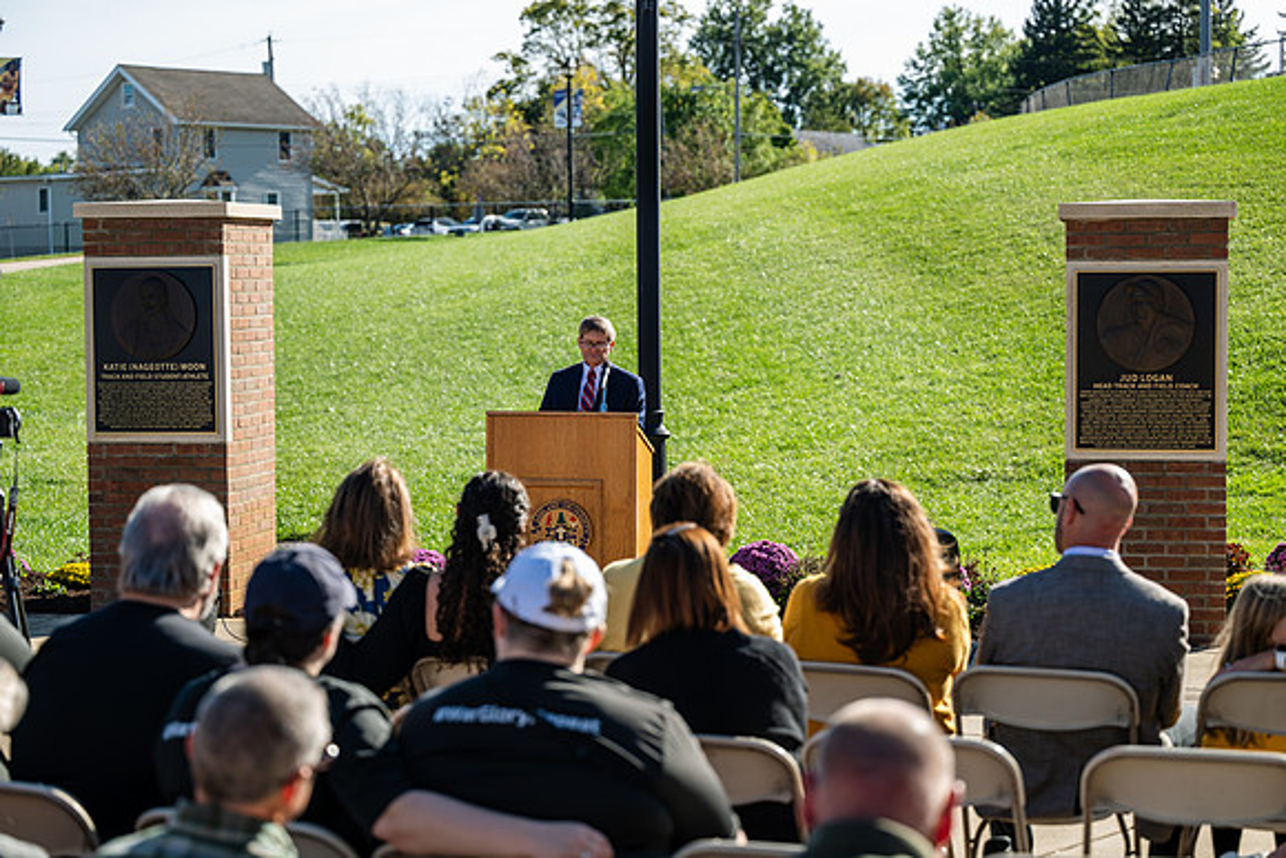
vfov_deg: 19.5
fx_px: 2501
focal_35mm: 70
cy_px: 429
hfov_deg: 28.8
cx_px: 643
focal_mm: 70
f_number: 3.2
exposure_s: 1/400
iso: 40
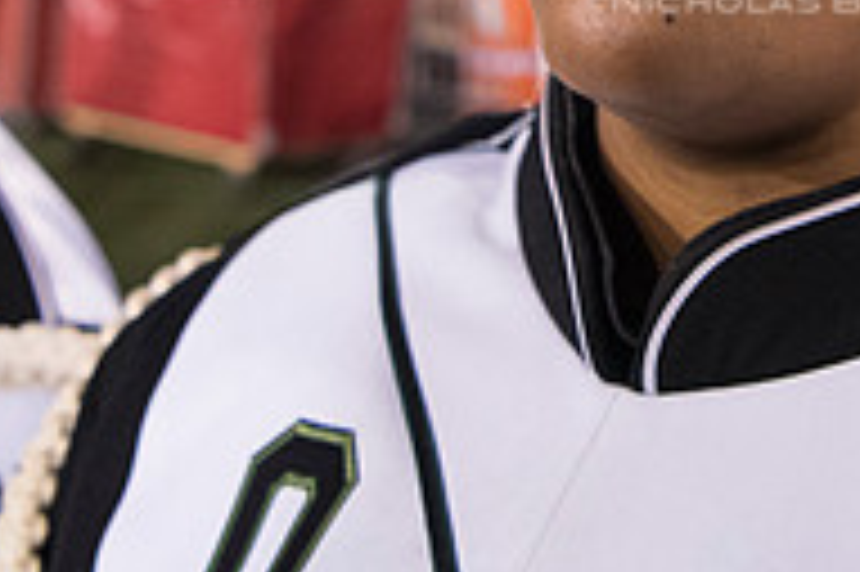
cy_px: -200
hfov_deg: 26.8
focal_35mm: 73
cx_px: 770
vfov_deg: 17.3
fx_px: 1742
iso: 4000
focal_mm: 24
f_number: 3.2
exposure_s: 1/1000
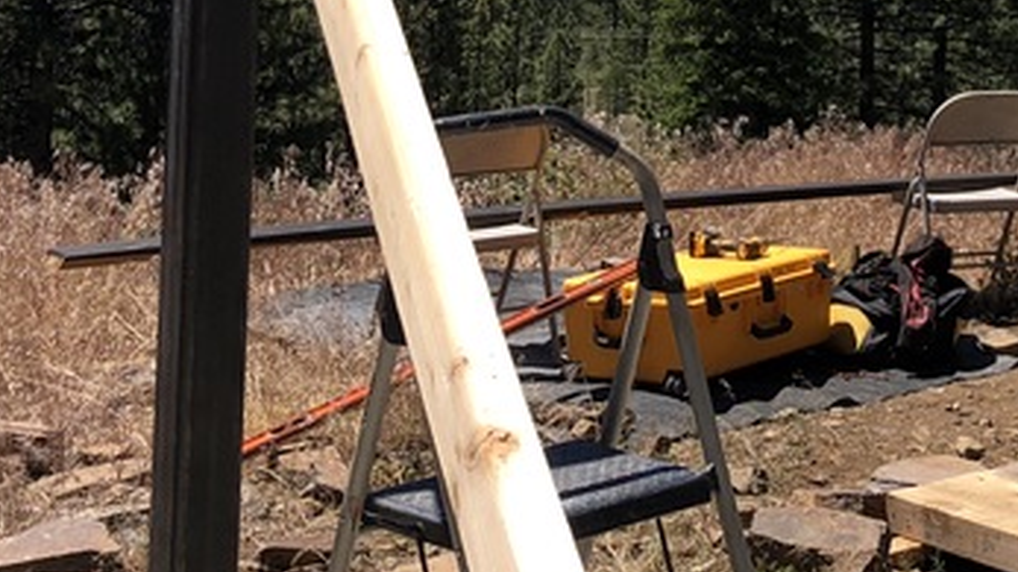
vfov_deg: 12.5
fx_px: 2429
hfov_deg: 23.0
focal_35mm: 90
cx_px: 945
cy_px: -367
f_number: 1.8
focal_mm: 4
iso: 20
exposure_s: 1/1715
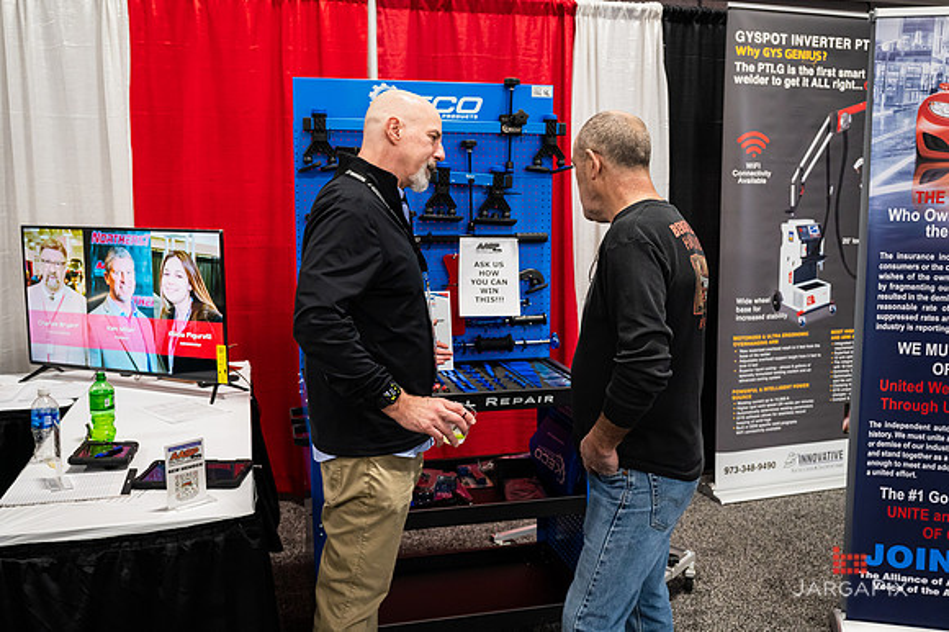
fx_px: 866
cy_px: 300
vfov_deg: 40.0
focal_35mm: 33
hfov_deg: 57.4
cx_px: 474
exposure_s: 1/200
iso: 3200
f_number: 4
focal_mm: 31
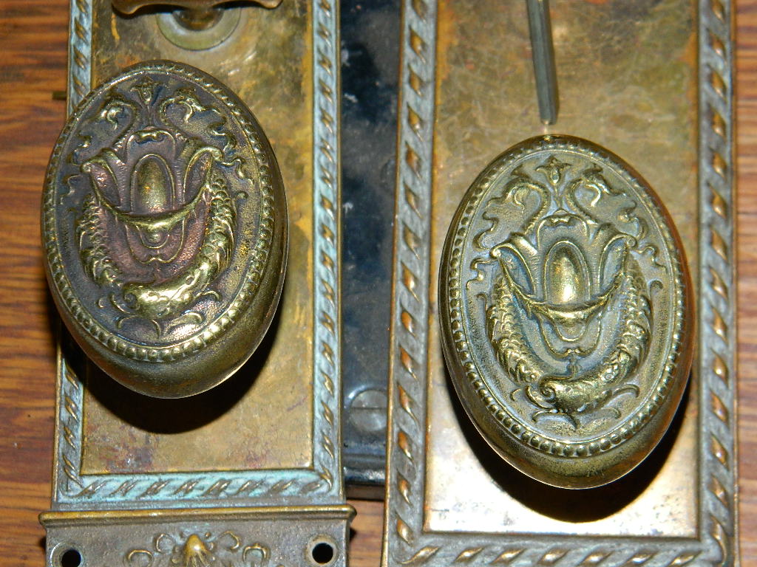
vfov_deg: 14.4
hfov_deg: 19.1
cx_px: 378
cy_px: 284
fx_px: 2252
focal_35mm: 103
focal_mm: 18.6
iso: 200
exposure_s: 1/60
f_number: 4.5
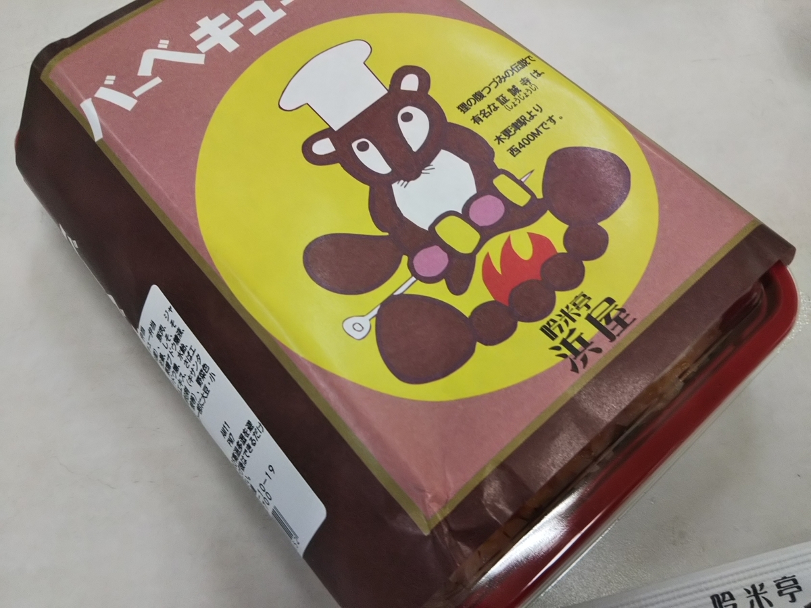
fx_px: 703
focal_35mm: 30
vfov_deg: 46.8
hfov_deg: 60.0
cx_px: 406
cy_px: 304
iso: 50
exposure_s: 1/40
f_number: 2.2
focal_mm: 4
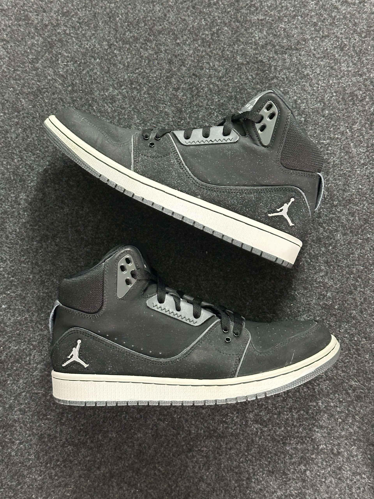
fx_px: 691
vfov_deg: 39.7
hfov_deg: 30.3
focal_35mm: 48
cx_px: 187
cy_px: 250
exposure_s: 1/33
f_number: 1.78
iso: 500
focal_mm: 6.86
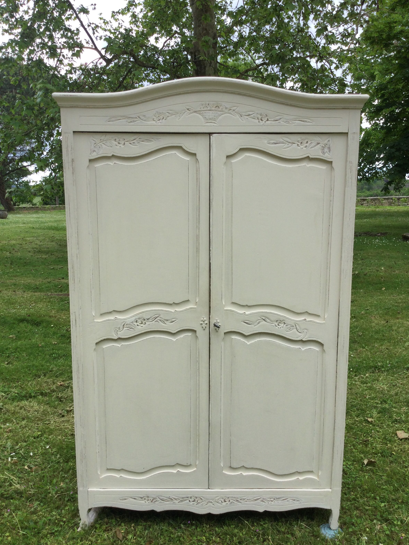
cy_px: 277
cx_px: 204
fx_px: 504
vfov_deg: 56.8
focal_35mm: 32
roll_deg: -0.3
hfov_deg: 44.2
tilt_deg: -11.8
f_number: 2.4
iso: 25
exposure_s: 1/360
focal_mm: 3.3
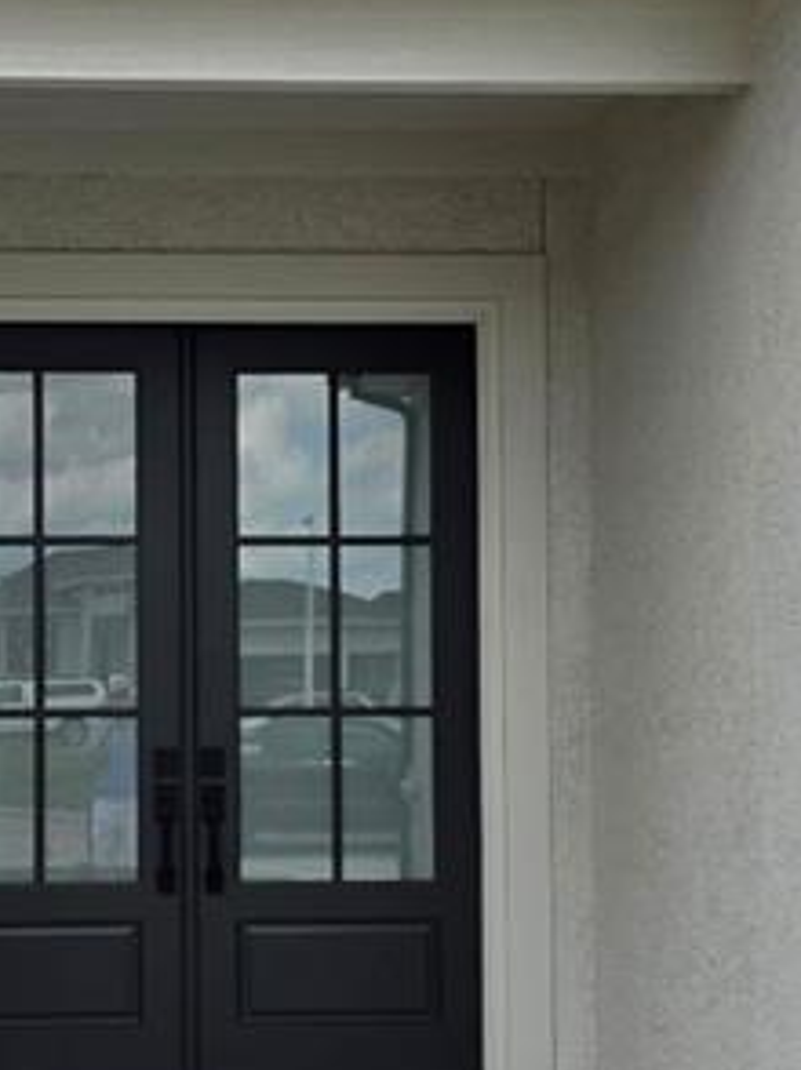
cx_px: 224
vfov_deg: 32.1
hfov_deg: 24.2
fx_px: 1854
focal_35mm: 60
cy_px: 659
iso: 40
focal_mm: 6.5
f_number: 1.4
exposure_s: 1/10000
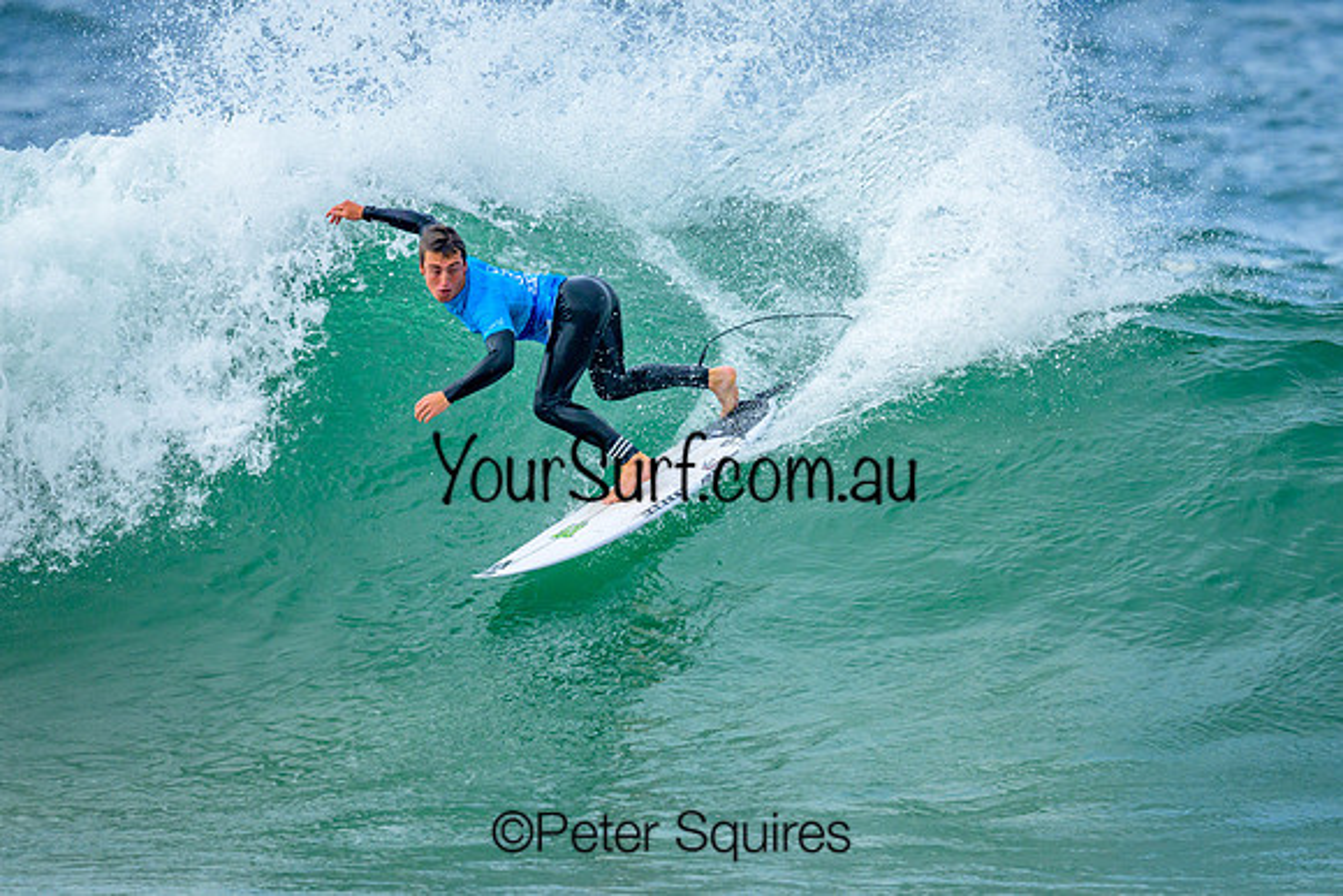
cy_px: 469
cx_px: 722
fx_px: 37893
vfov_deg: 1.4
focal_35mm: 1016
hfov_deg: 2.0
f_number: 6.3
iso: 400
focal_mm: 800
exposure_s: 1/2000
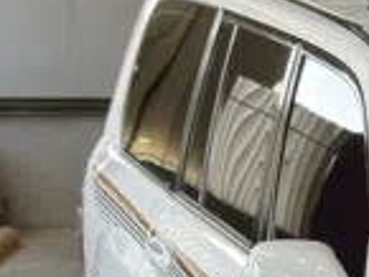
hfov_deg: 8.8
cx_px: 753
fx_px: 2262
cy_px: 452
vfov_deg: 6.9
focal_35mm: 212
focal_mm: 6.86
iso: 64
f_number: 1.78
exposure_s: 1/143
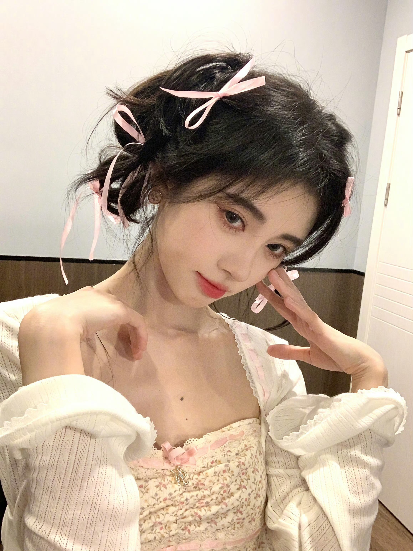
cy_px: 276
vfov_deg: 56.8
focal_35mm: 32
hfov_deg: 44.2
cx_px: 206
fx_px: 509
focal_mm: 2.87
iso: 400
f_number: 2.2
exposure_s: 1/30
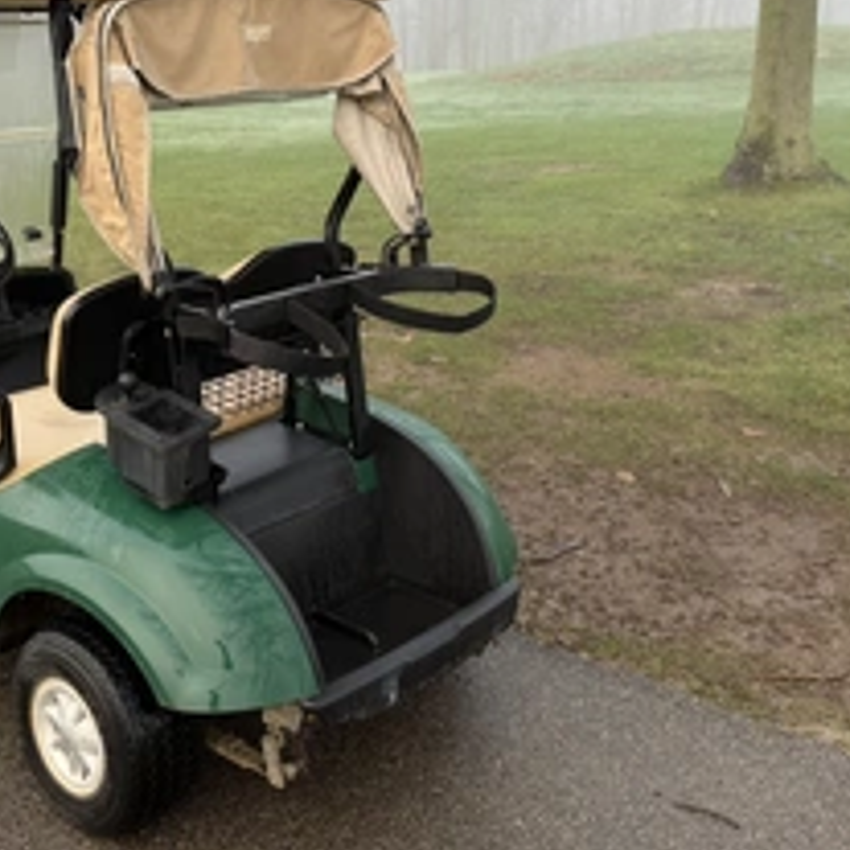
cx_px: 226
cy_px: 320
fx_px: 1139
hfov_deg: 39.9
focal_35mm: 41
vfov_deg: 40.6
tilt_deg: -11.3
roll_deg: -1.4
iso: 80
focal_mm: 6.76
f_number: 1.78
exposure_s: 1/121
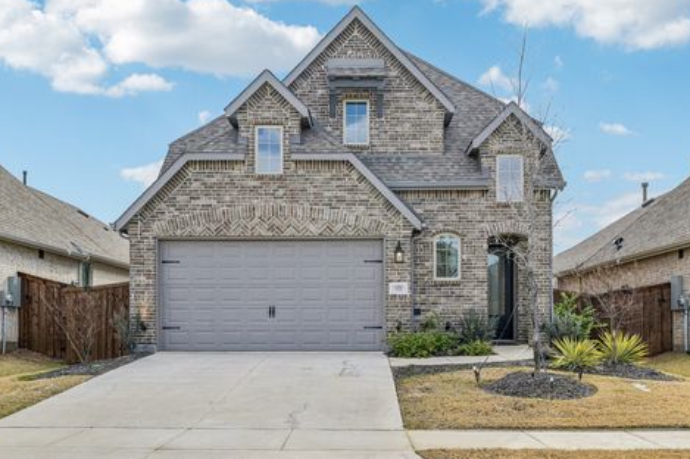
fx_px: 613
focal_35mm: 32
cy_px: 218
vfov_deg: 41.0
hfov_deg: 58.7
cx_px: 356
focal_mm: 30
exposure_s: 1/640
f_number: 8
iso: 400
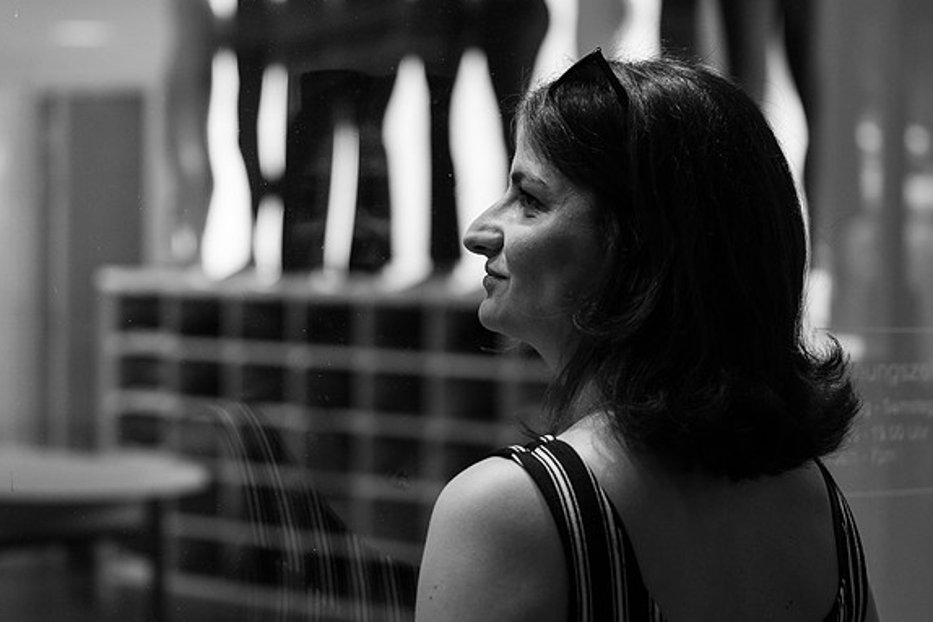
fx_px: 2229
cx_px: 470
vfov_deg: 15.9
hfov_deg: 23.6
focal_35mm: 86
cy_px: 302
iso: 500
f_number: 2
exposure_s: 1/160
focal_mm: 50
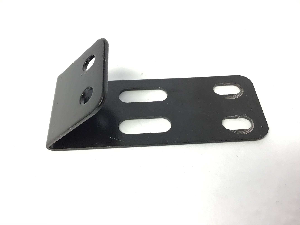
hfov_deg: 58.4
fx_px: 269
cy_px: 112
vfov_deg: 45.4
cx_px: 150
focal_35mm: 31
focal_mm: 3.3
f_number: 2.4
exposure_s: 1/30
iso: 50
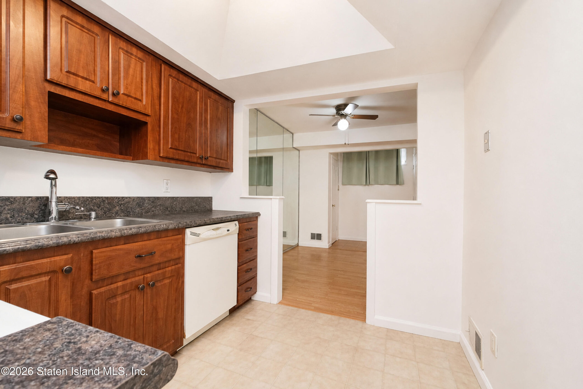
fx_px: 243
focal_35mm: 15
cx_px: 292
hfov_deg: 100.4
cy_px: 194
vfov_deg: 77.3
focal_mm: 10
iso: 1600
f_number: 8
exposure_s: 1/80
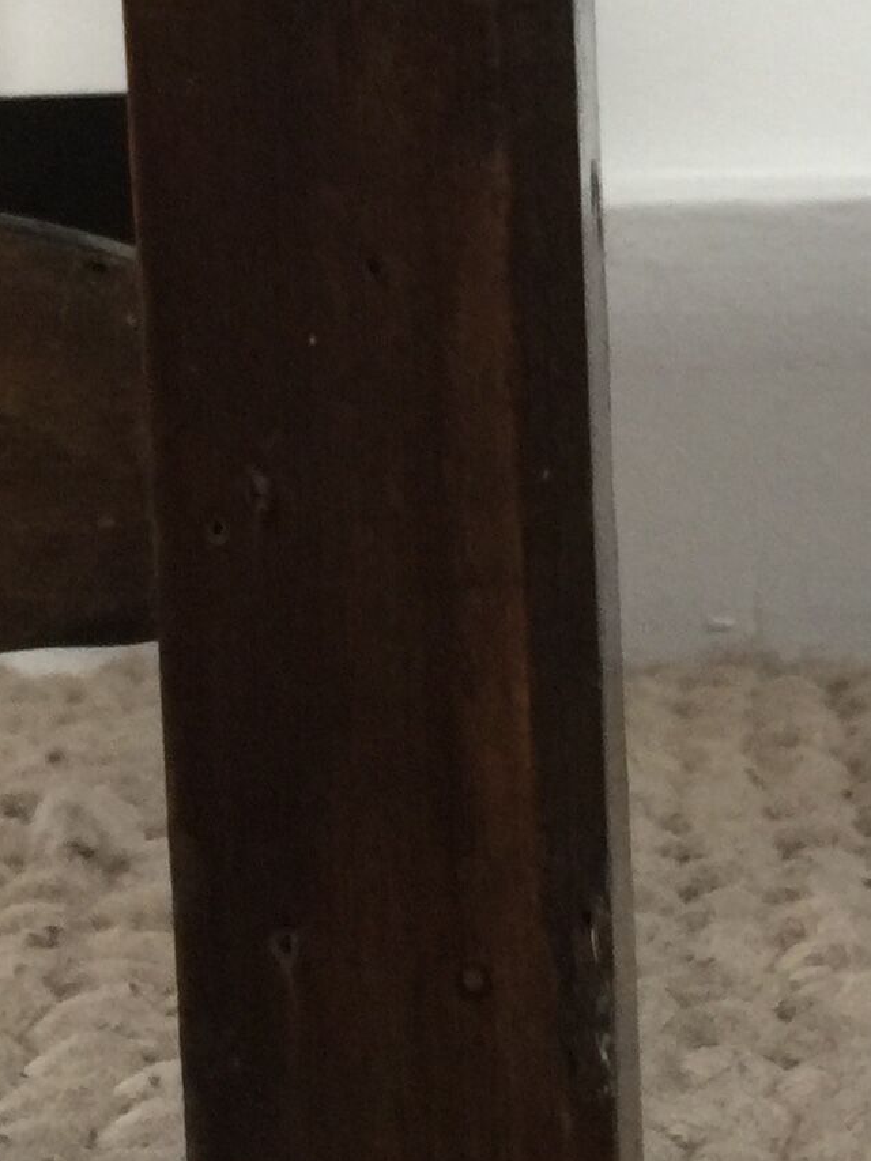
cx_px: 284
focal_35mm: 111
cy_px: 325
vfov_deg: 17.6
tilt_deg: -7.0
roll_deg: +1.1
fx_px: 3723
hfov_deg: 13.3
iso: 50
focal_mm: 4.15
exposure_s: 1/33
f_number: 2.2
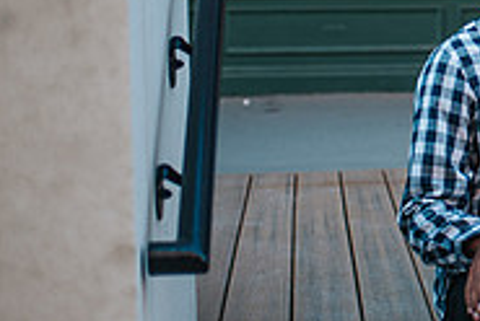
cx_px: 633
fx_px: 1536
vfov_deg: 11.9
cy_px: 34
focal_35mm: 115
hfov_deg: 16.7
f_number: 1.8
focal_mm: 35
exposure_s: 1/640
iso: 400
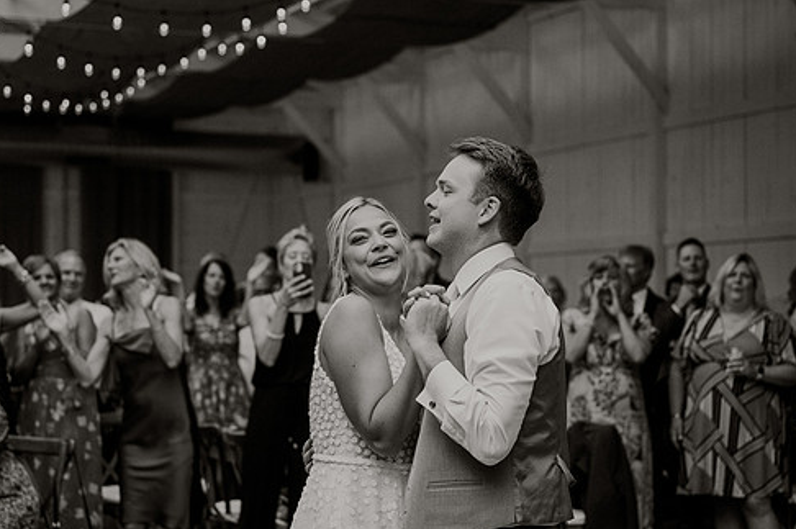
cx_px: 337
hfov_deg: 28.4
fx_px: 1568
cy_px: 288
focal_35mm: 71
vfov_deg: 19.1
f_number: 2.8
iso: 125
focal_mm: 55
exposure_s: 1/200
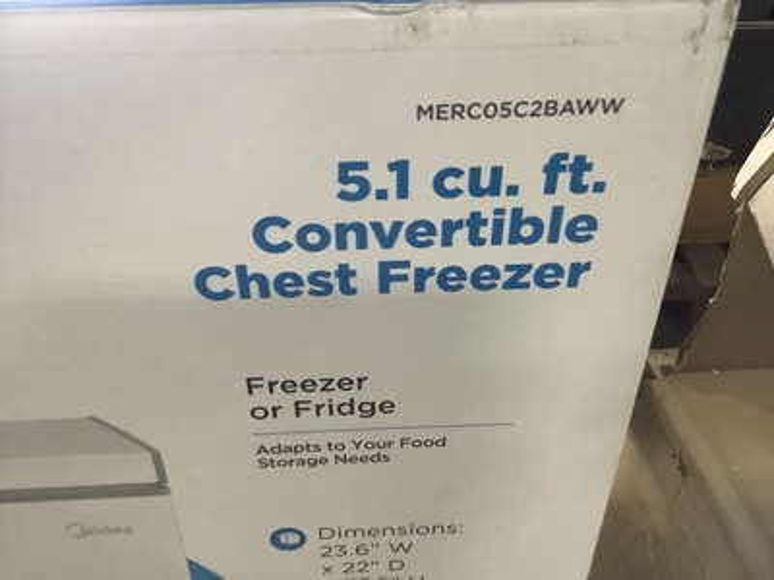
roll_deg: +3.1
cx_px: 387
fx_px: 693
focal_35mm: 31
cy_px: 290
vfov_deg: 45.4
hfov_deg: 58.4
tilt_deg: -35.4
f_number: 2.4
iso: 200
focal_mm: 3.3
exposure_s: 1/60
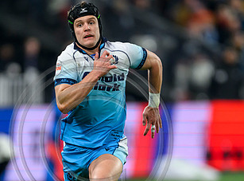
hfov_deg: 1.7
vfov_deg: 1.2
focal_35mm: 1184
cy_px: 146
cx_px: 127
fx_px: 8304
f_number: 4
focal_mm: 560
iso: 3200
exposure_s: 1/1600
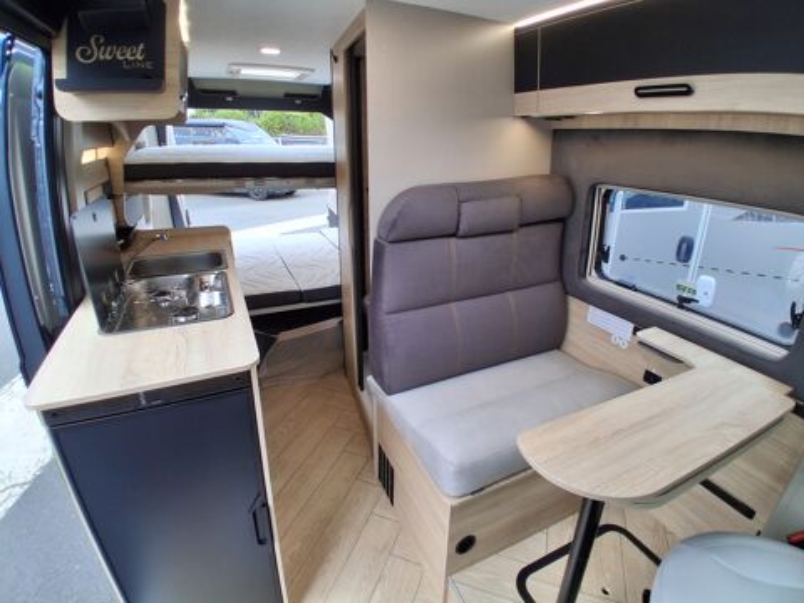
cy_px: 302
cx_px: 402
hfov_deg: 91.0
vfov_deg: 74.7
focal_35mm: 17
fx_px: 395
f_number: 2.2
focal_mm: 1.4
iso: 50
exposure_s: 1/118
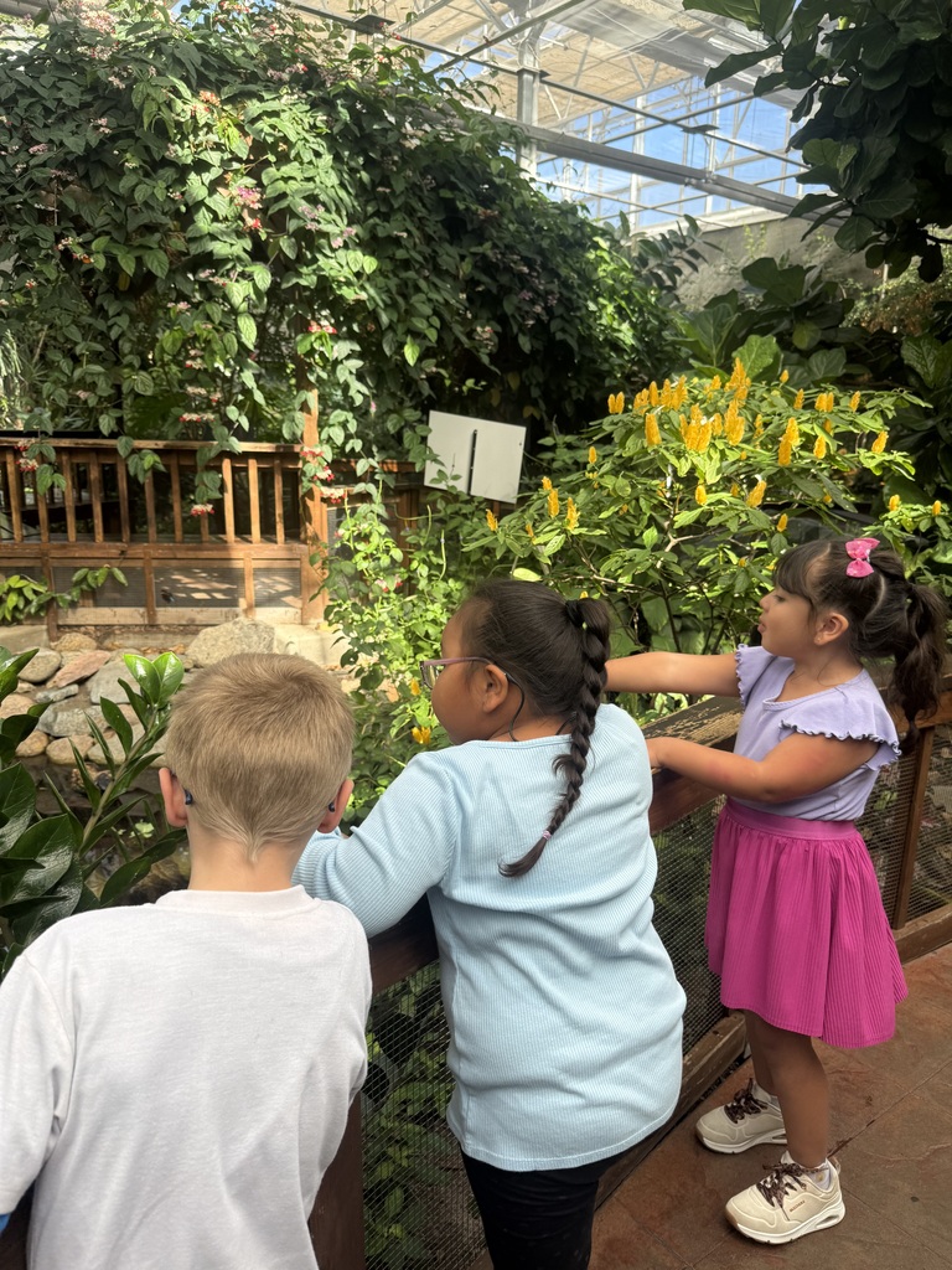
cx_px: 476
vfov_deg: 71.6
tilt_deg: -12.7
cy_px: 635
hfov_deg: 56.8
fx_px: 880
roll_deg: +1.4
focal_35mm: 24
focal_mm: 6.76
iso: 80
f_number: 1.78
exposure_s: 1/393
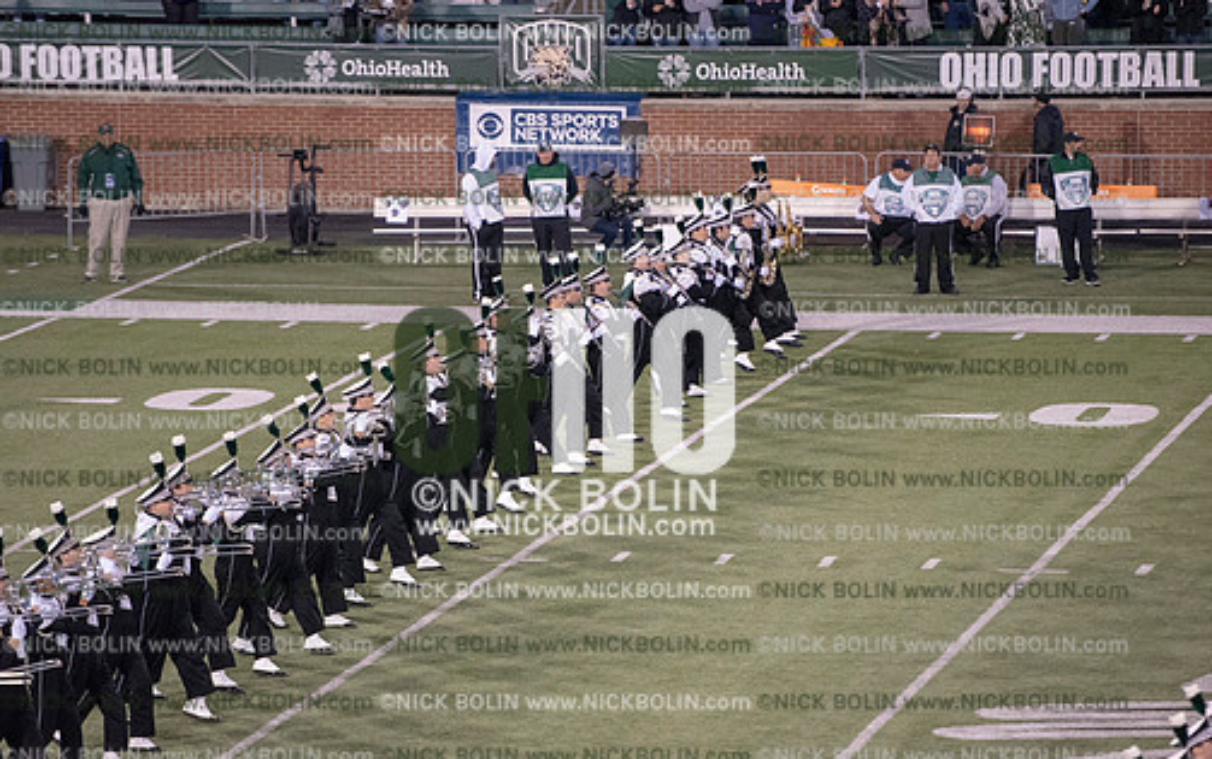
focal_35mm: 235
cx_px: 564
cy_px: 423
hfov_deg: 8.9
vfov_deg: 5.6
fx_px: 7767
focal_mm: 200
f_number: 3.2
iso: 5000
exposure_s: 1/1250
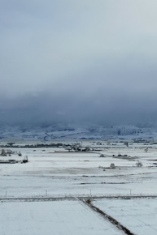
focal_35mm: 85
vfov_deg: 23.9
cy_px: 119
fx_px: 557
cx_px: 82
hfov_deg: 16.1
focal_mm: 6.35
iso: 400
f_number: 3.4
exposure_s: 1/2500
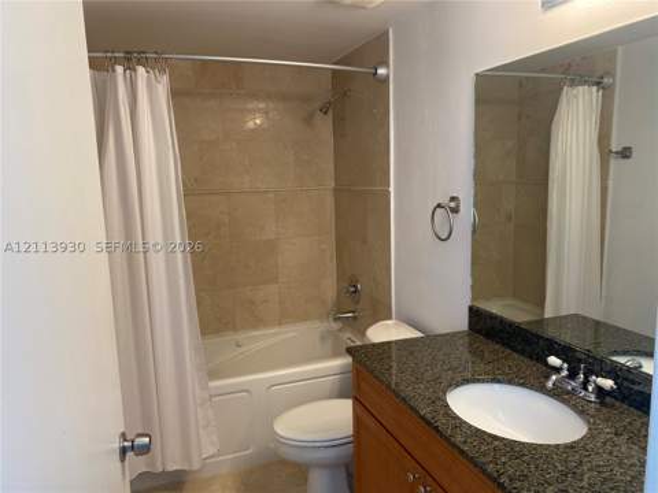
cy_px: 246
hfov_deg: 67.3
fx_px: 494
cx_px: 329
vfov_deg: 53.1
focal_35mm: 26
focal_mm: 4.25
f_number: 1.8
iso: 80
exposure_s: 1/60
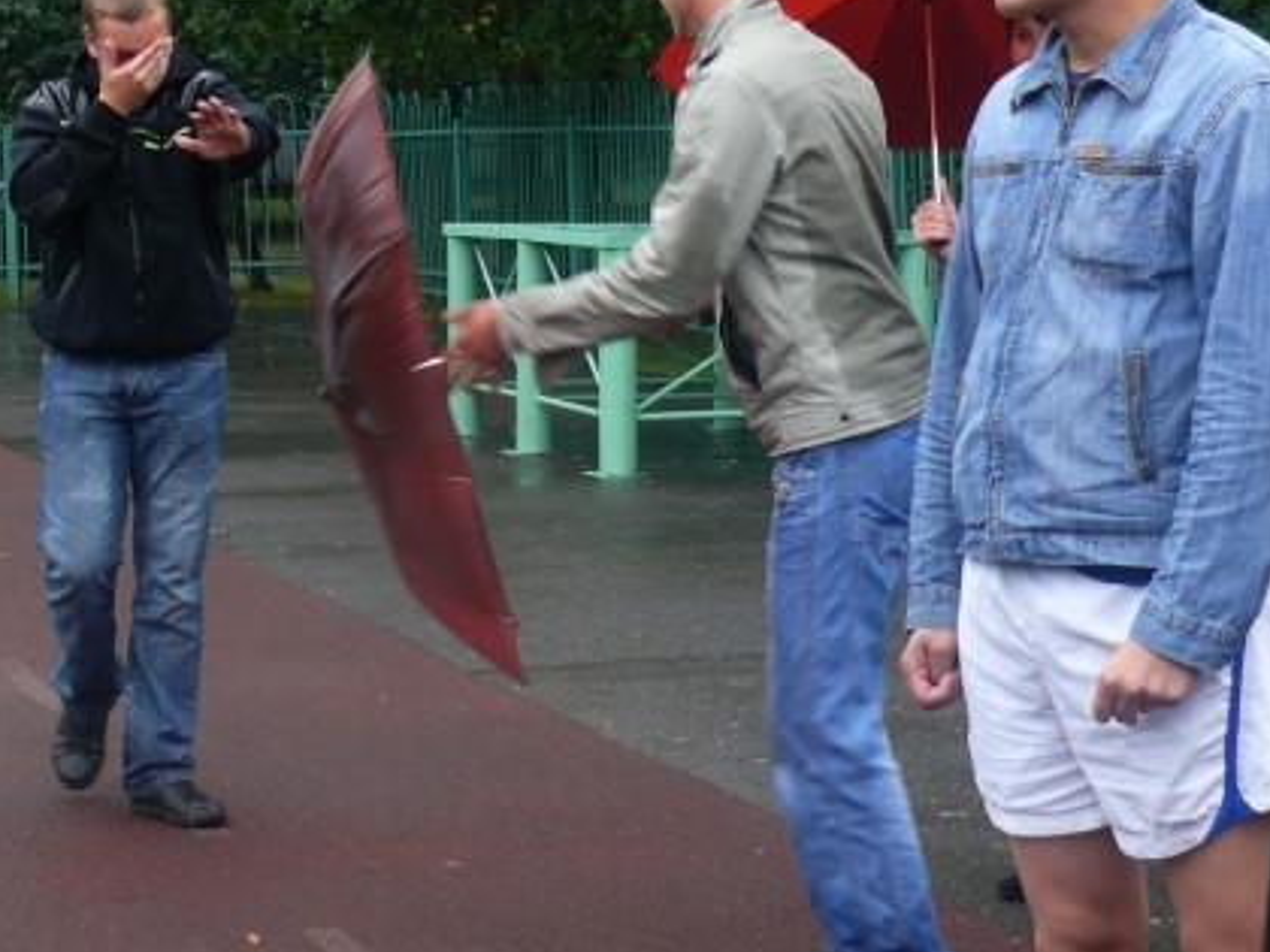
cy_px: 329
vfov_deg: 13.7
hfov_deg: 18.2
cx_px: 544
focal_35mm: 108
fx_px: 3962
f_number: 3.2
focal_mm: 11.8
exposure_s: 1/40
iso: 100
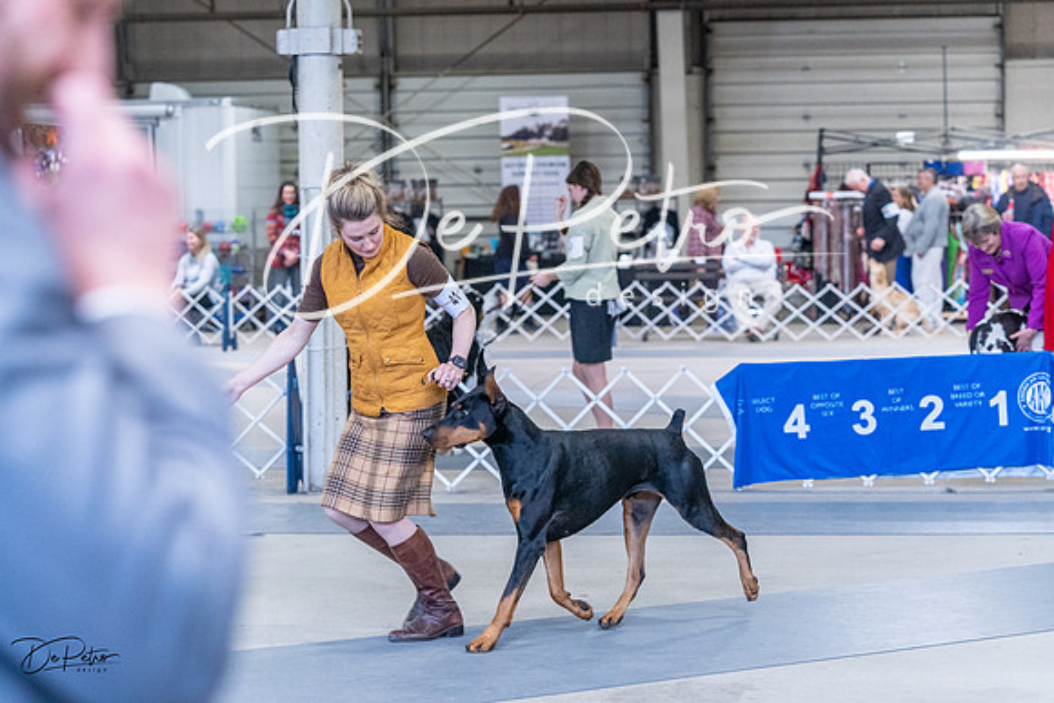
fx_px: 2635
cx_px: 527
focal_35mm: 90
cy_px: 352
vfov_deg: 15.2
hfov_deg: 22.6
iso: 6400
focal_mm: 90
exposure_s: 1/400
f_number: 4
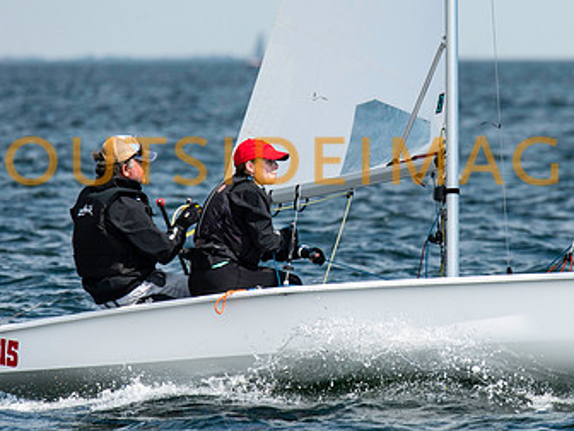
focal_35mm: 748
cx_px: 372
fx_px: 12403
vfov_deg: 2.0
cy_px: 150
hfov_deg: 2.7
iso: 400
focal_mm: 300
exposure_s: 1/5000
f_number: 5
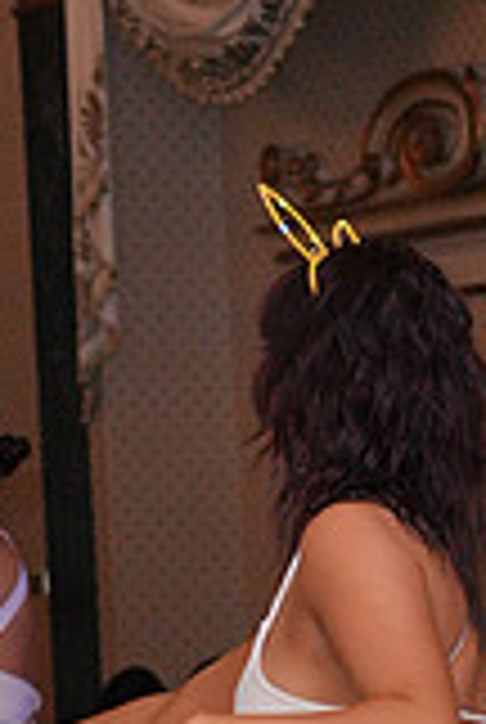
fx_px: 5585
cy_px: 1084
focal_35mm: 277
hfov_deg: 5.0
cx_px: 25
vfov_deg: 7.3
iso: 5000
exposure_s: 1/250
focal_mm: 77
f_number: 5.6
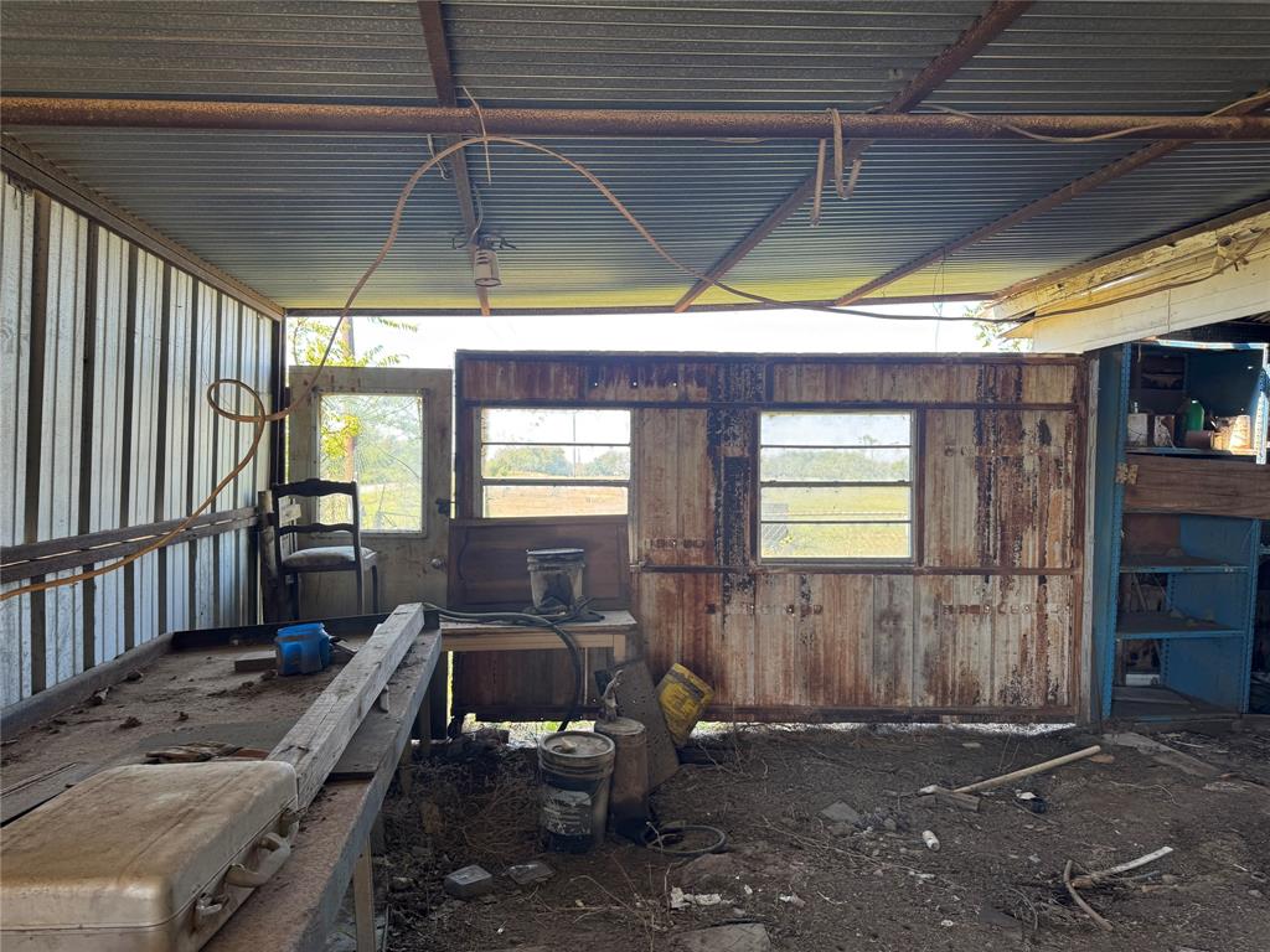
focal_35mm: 24
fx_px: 881
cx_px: 635
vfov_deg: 56.8
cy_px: 476
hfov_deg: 71.6
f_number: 1.78
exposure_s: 1/121
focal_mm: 6.76
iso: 50
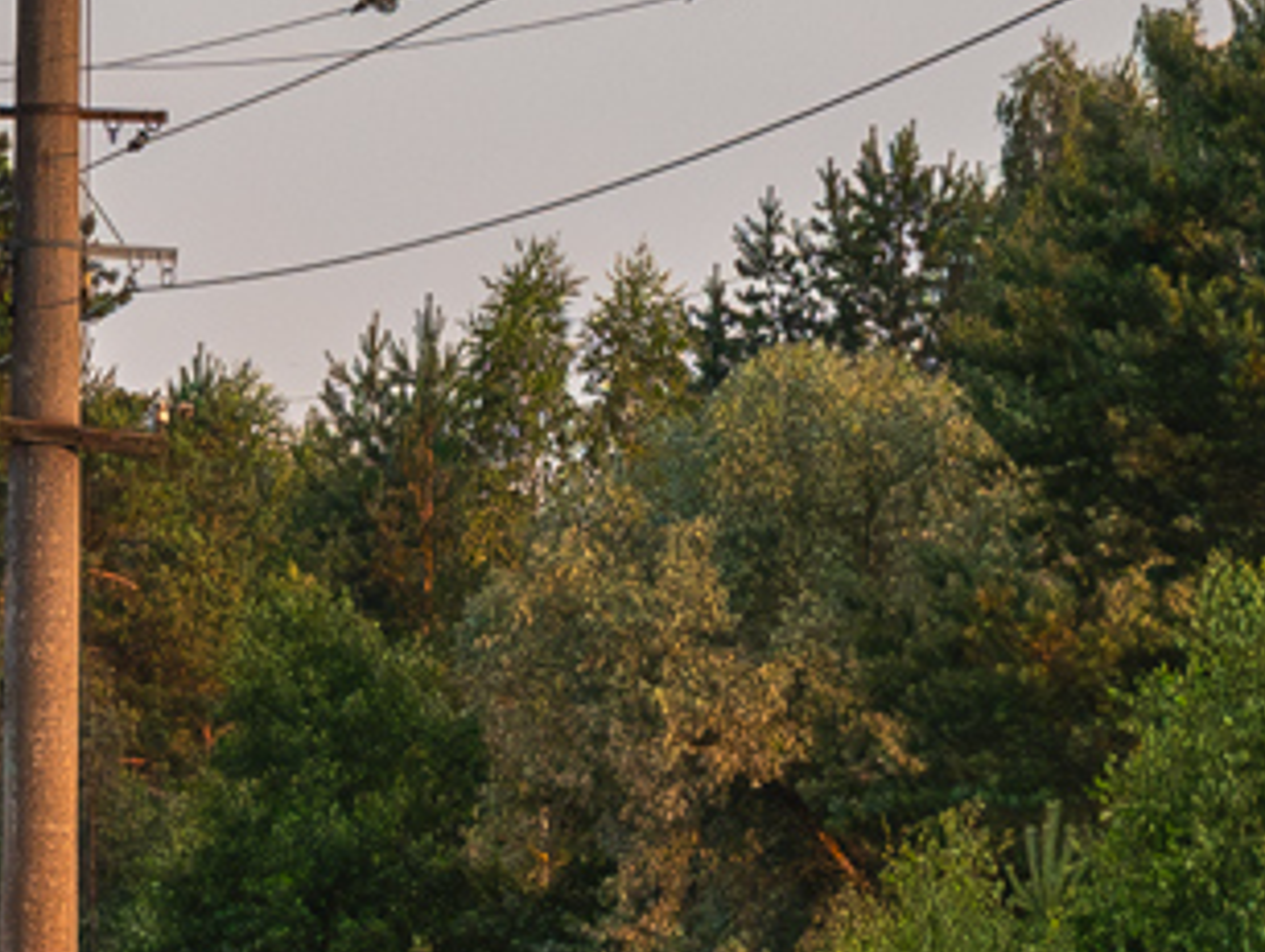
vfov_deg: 5.0
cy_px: 462
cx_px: -1290
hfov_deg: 6.4
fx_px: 10976
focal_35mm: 300
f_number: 7.1
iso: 200
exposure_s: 1/1000
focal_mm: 64
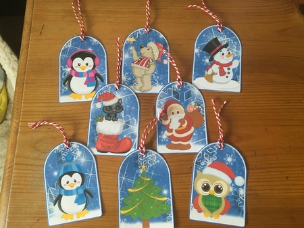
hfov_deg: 61.7
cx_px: 152
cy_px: 114
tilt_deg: -77.1
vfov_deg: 48.2
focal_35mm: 29
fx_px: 255
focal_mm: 4.15
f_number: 2.2
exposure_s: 1/20
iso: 200
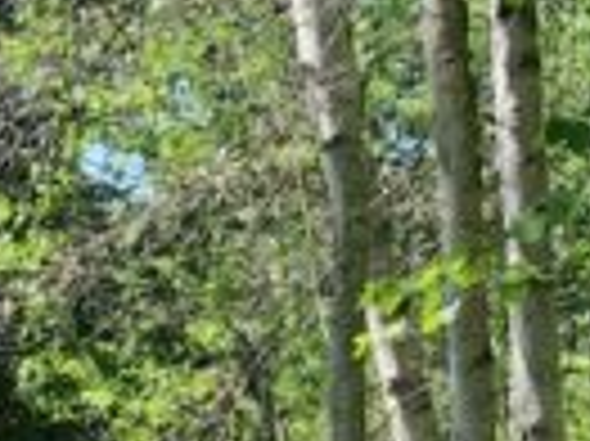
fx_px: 2793
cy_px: 1035
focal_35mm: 164
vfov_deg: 8.3
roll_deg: +0.7
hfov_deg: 11.9
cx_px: 0
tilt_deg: -11.2
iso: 20
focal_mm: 4
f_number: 1.8
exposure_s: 1/144
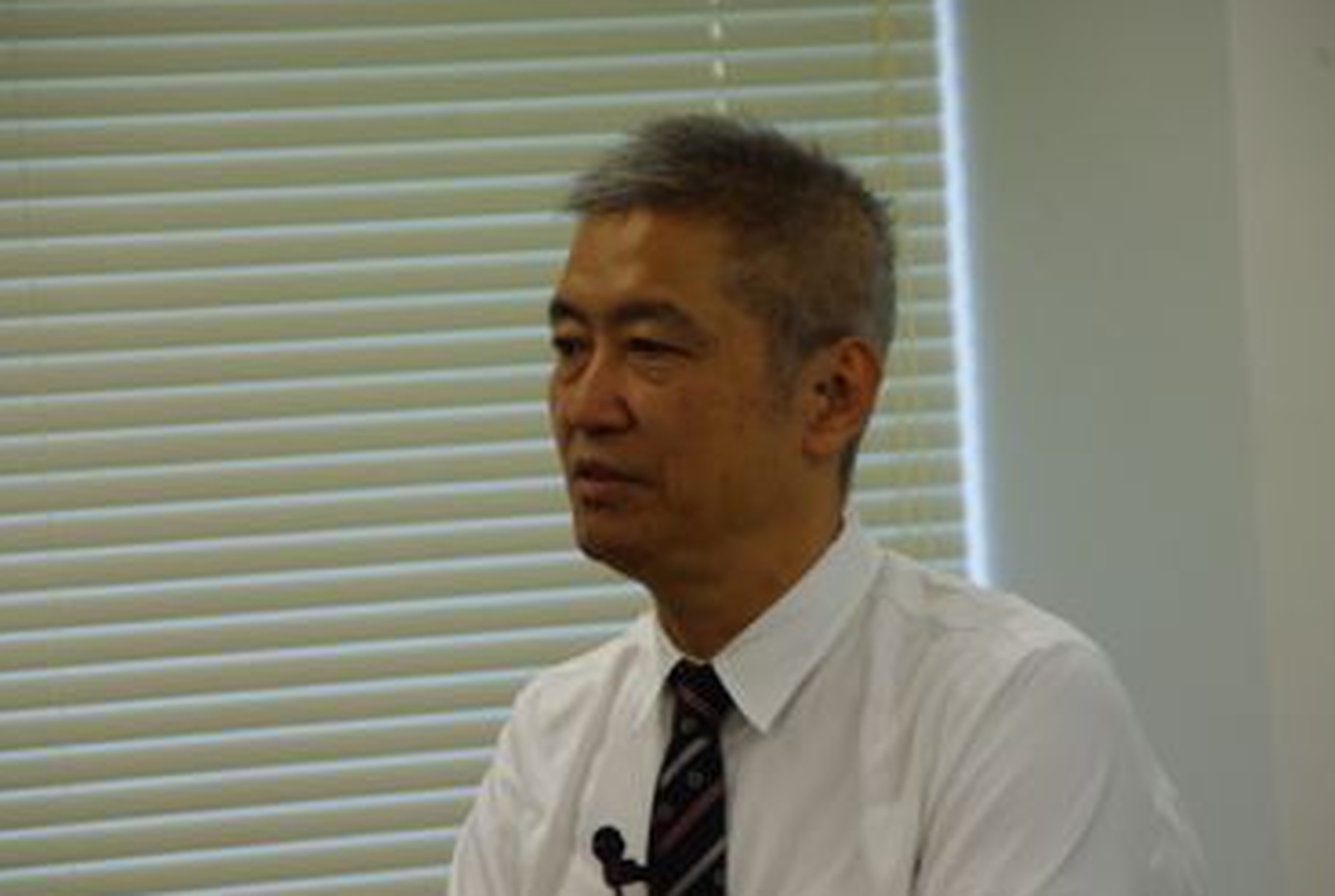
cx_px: 715
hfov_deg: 6.3
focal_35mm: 326
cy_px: 475
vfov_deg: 4.2
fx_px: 12114
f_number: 6.3
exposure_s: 1/30
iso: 400
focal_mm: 200
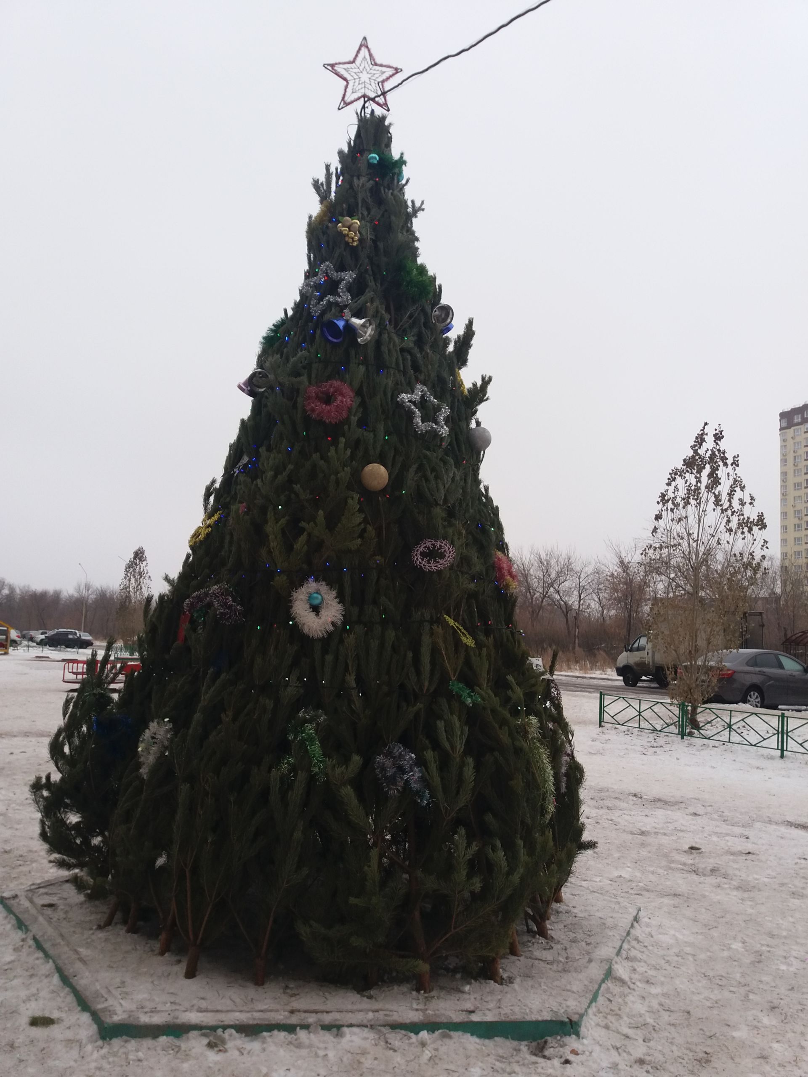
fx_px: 871
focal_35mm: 28
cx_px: 404
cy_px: 538
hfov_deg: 49.7
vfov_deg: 63.4
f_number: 1.9
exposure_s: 1/254
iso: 64
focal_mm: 3.7
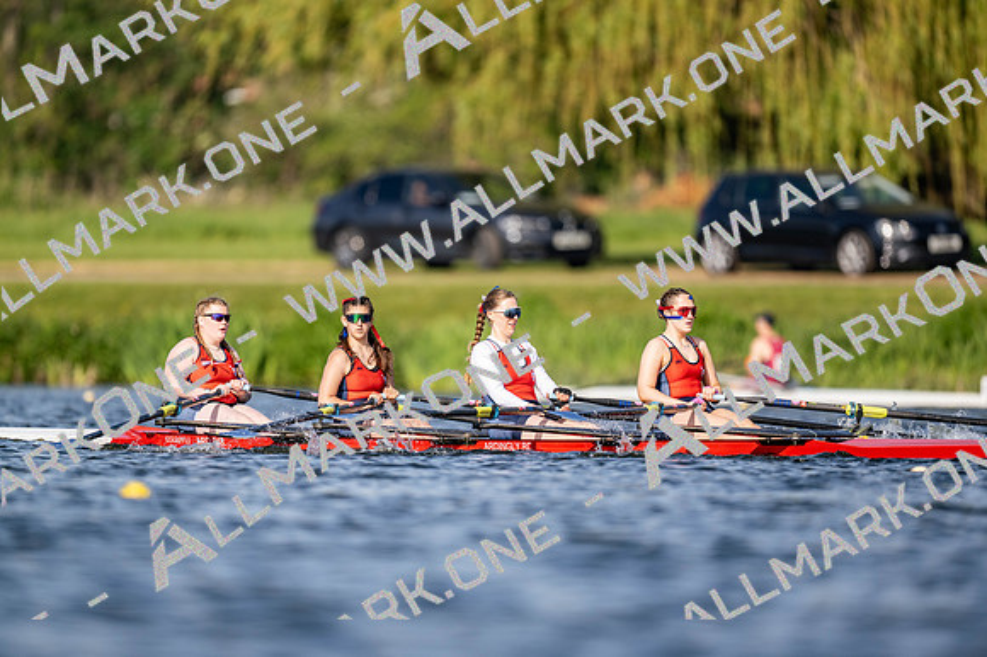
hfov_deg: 3.4
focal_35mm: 600
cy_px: 328
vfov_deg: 2.3
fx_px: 16444
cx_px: 494
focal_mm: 600
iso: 250
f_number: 4
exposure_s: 1/2500
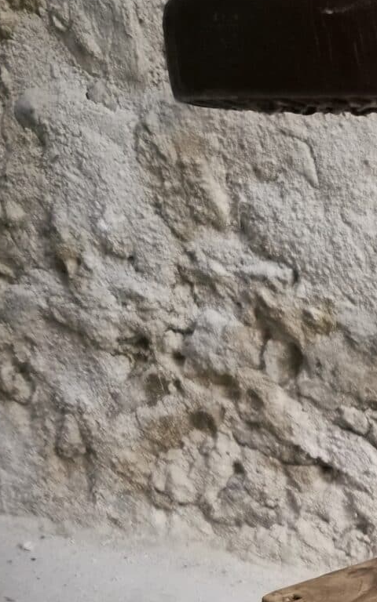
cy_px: 515
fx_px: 1069
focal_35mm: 65
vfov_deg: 30.4
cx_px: 558
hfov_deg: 18.0
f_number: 1.8
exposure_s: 1/100
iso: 1600
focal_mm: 5.4
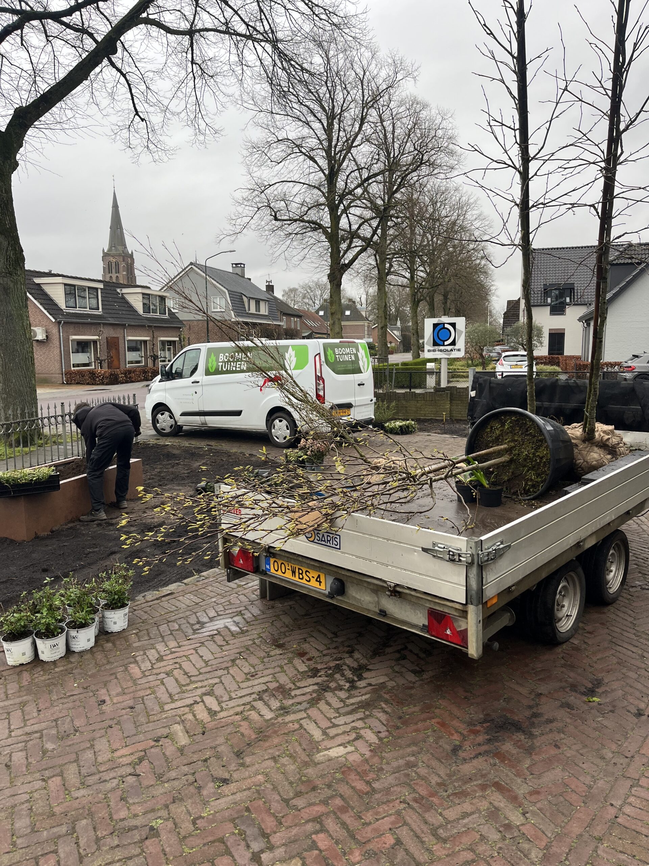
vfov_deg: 67.3
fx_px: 650
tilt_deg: -6.7
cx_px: 324
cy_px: 433
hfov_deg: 53.1
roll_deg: +0.8
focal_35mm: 26
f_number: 1.6
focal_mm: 5.1
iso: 40
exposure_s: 1/247
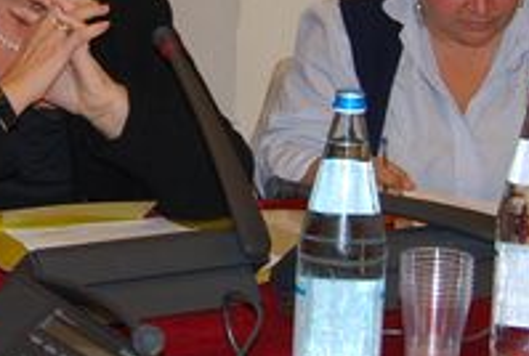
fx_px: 2122
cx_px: 136
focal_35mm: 144
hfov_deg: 14.2
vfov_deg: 9.6
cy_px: 81
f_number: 3.8
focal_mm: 22
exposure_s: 1/60
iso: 200
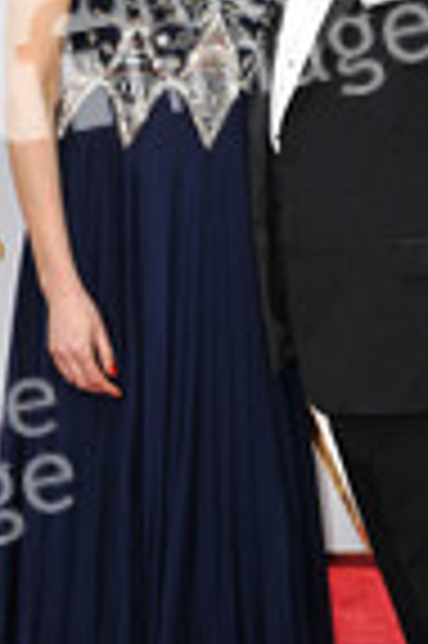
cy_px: 261
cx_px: 336
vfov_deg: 10.2
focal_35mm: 202
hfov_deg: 6.8
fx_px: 3611
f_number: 8
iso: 1000
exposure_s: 1/250
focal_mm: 72
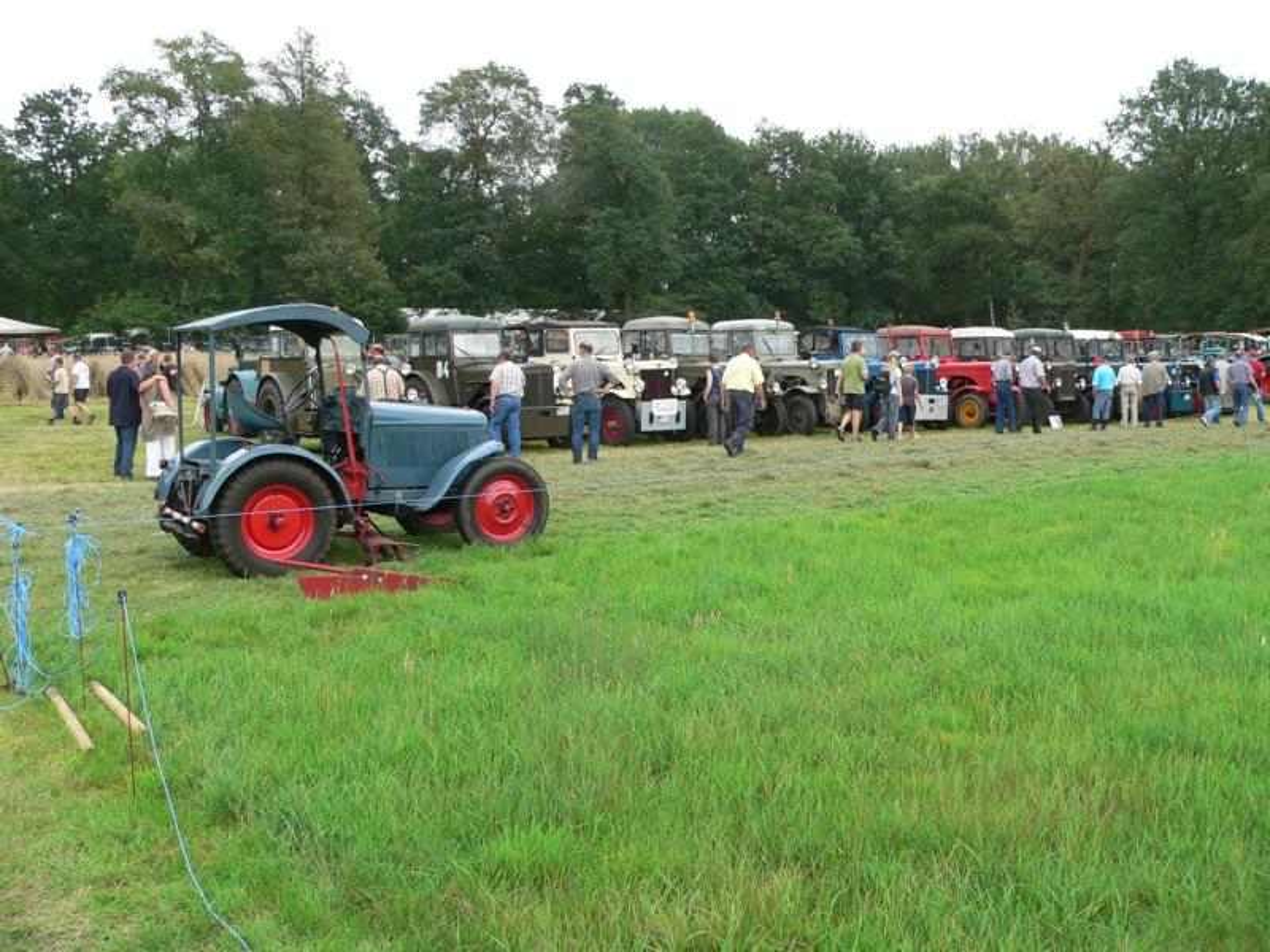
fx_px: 1321
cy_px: 476
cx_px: 635
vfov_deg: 39.7
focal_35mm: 36
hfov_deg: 51.4
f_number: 4
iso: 80
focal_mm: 6
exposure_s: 1/160
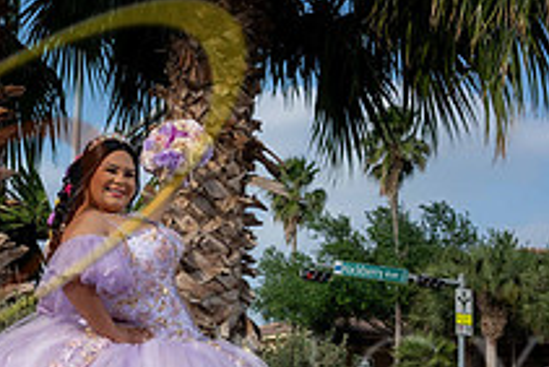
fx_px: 839
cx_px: 39
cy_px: 329
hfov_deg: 33.9
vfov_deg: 24.0
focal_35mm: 55
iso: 125
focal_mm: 20
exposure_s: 1/1600
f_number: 2.8
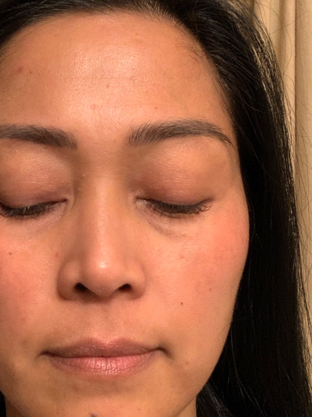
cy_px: 206
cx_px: 80
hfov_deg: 27.2
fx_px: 637
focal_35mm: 53
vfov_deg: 36.2
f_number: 2.2
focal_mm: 2.87
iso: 250
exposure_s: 1/40
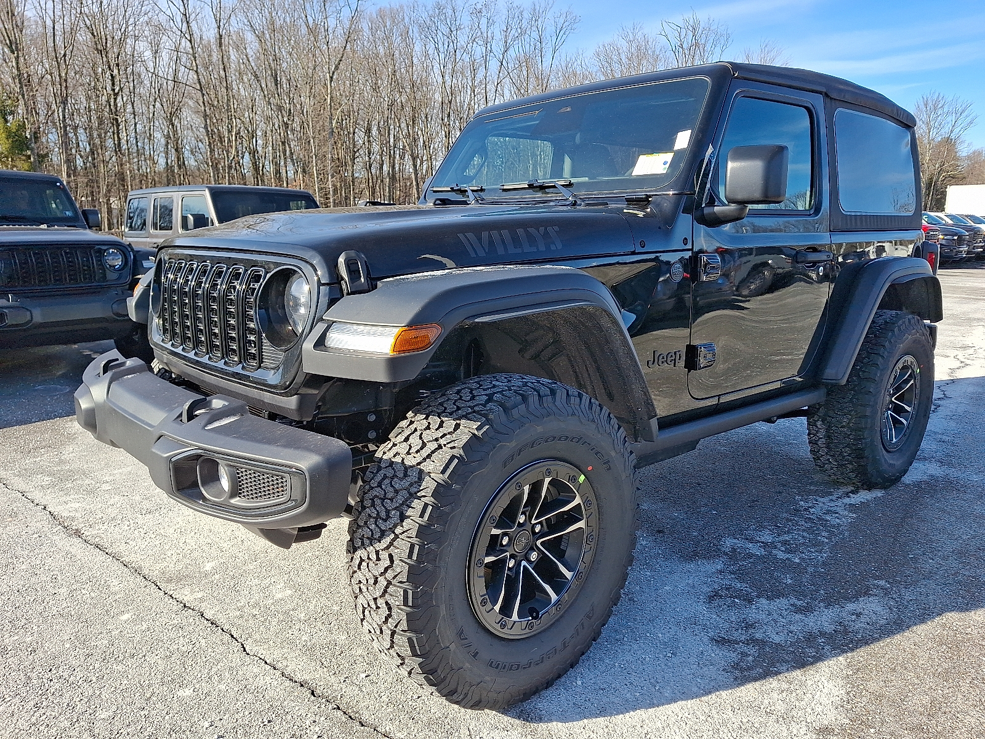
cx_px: 492
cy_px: 370
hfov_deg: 69.4
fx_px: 711
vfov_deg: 54.9
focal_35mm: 25
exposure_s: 1/714
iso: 25
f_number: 1.8
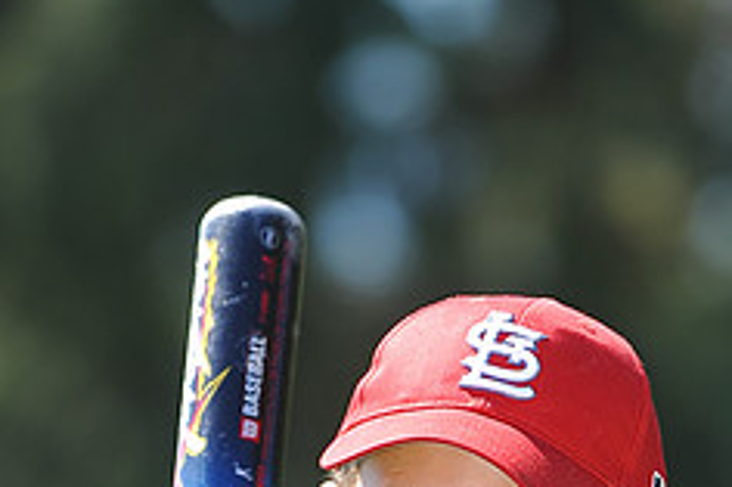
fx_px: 9976
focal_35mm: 491
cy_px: 738
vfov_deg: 2.8
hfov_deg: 4.2
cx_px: 437
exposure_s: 1/500
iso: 200
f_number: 4.5
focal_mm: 200
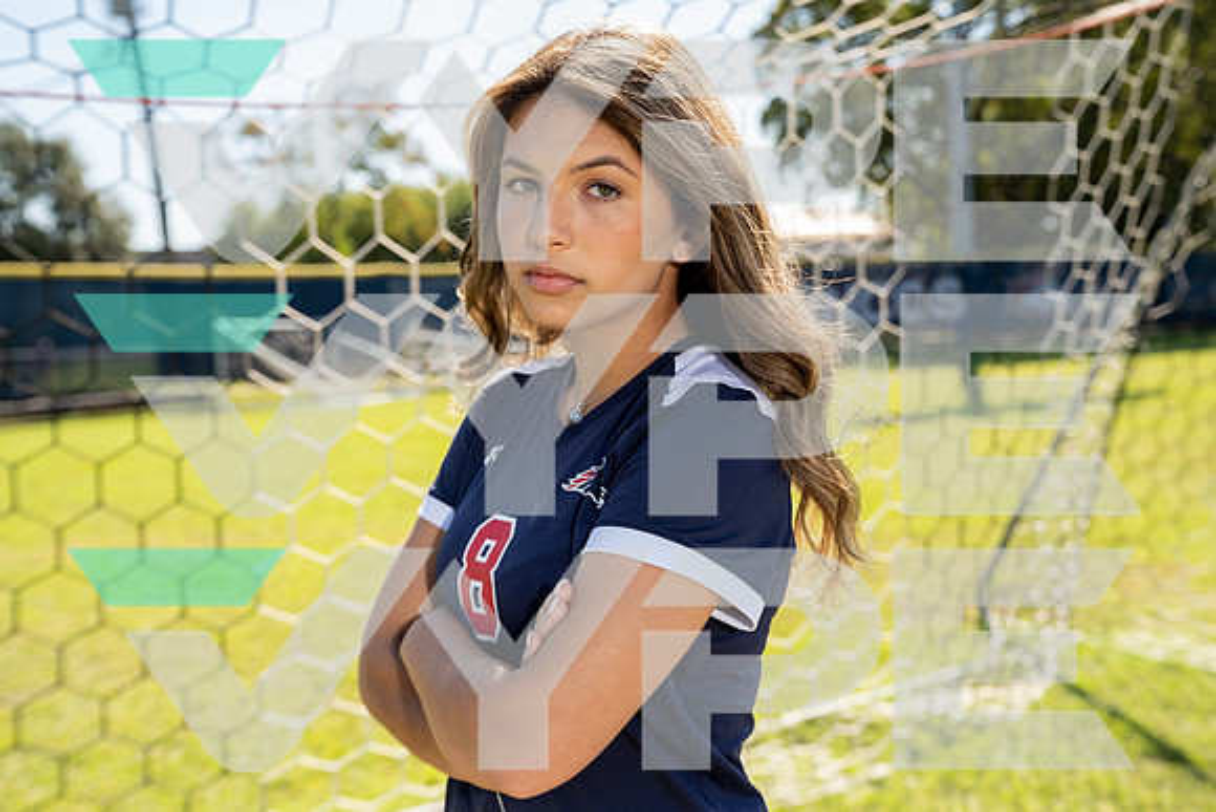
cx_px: 608
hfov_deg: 42.7
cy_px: 406
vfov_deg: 29.3
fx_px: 1554
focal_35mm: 46
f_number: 4.5
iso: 100
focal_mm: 46
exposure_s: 1/250
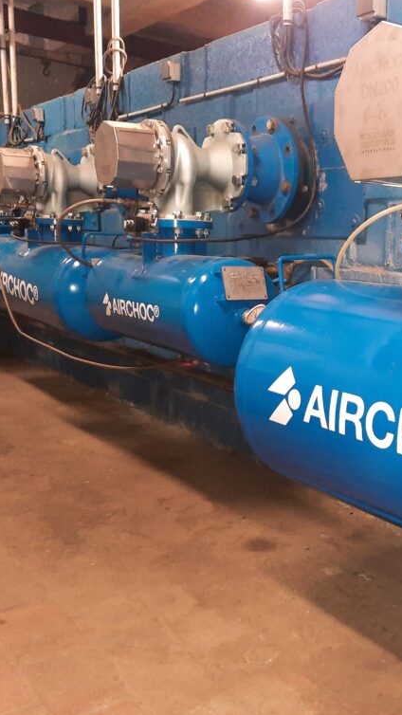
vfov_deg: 54.0
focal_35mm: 37
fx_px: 701
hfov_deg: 30.6
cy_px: 355
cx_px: 362
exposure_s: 1/25
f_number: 2
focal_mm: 4.6
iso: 500
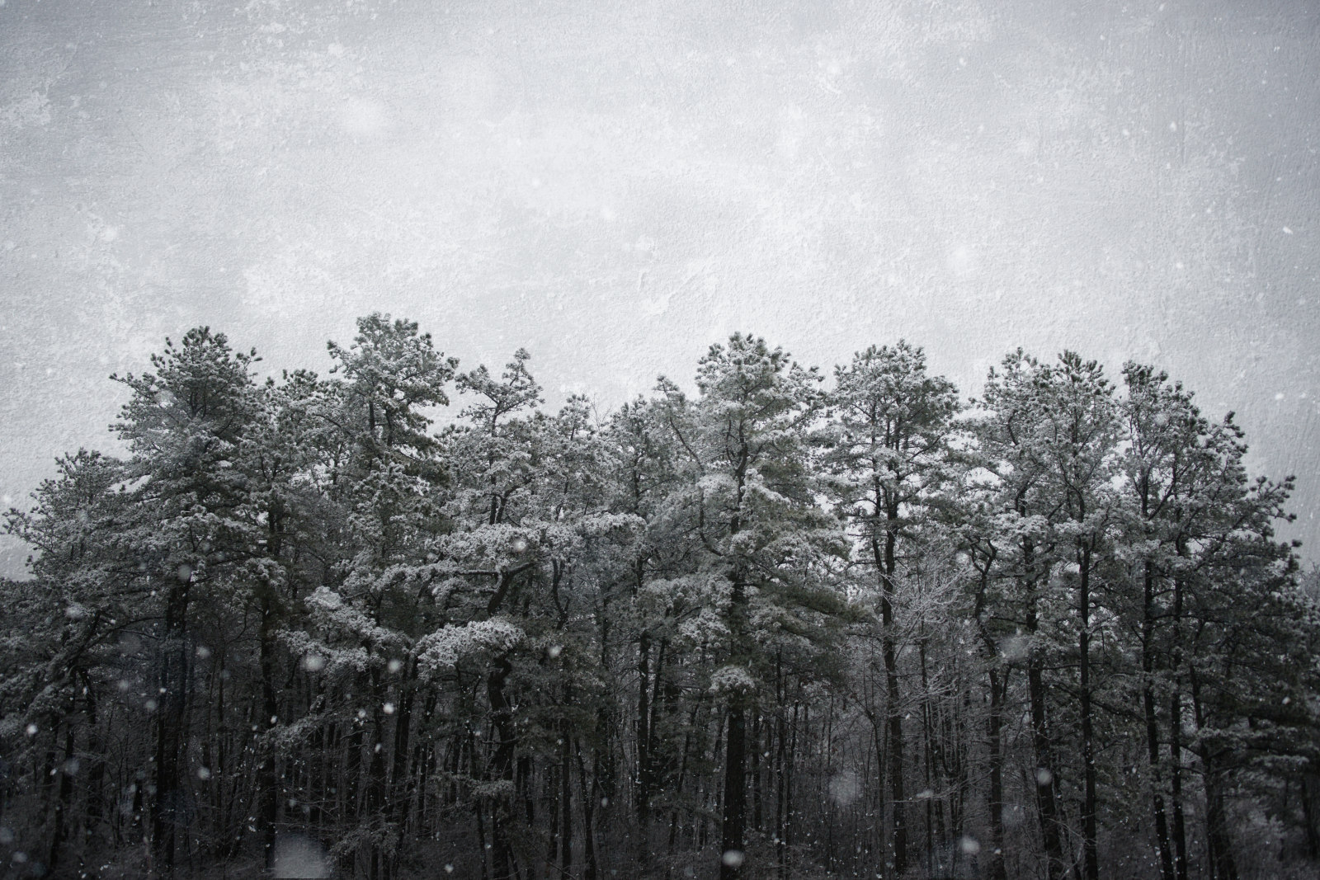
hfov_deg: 54.4
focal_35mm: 35
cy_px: 440
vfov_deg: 37.9
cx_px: 660
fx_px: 1283
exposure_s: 1/400
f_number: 22
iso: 320
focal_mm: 35
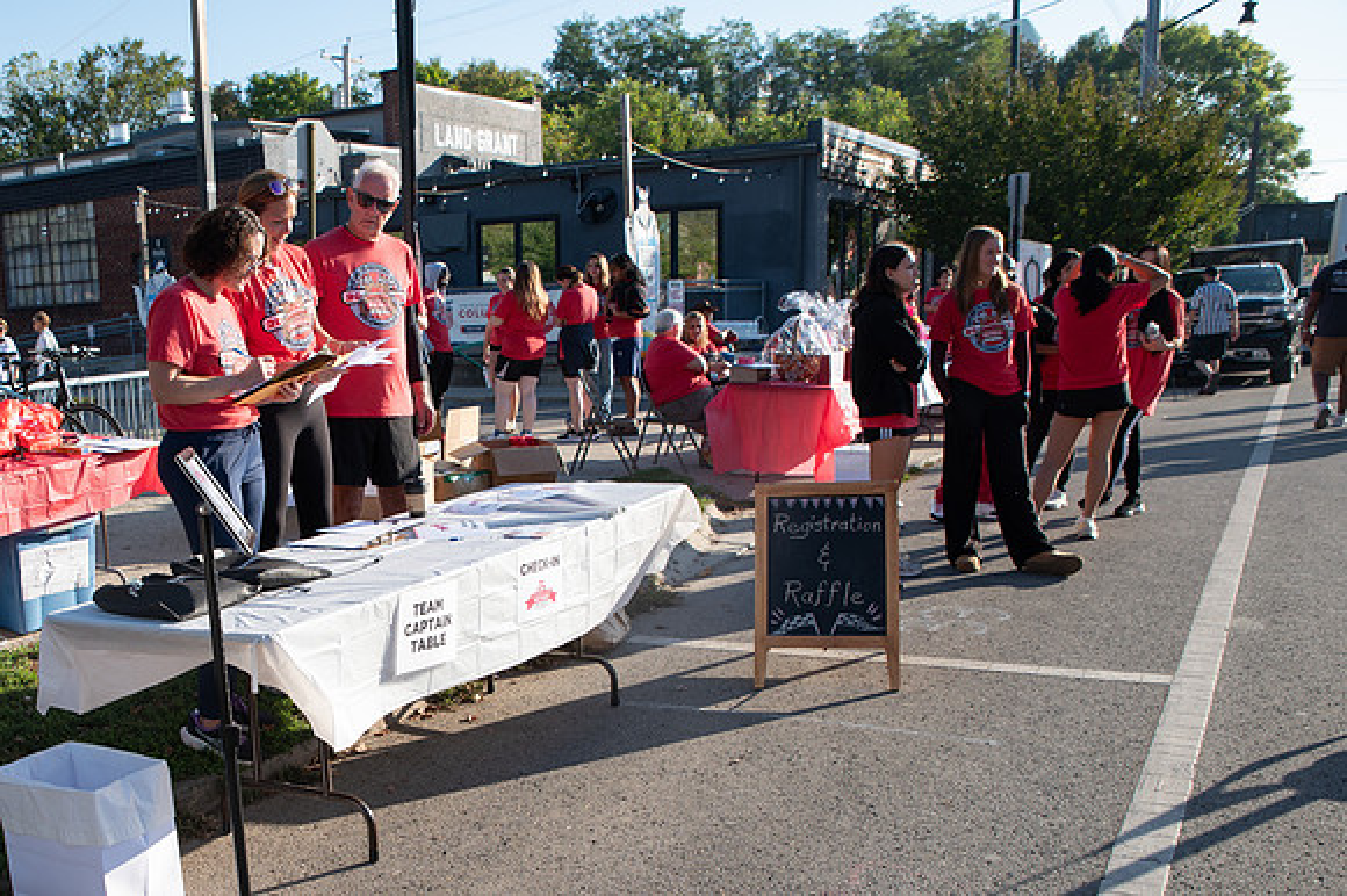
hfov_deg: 52.7
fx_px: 1304
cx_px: 371
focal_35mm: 35
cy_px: 607
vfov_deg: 37.5
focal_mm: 24
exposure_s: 1/400
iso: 160
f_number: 5
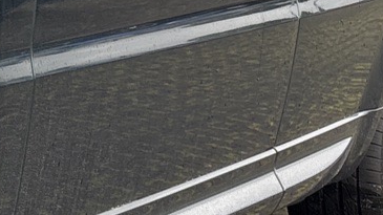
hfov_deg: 12.5
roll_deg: -1.1
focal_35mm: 149
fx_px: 1513
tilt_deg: -10.7
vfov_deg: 8.1
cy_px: 131
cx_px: -419
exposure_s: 1/428
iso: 50
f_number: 1.6
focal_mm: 5.96
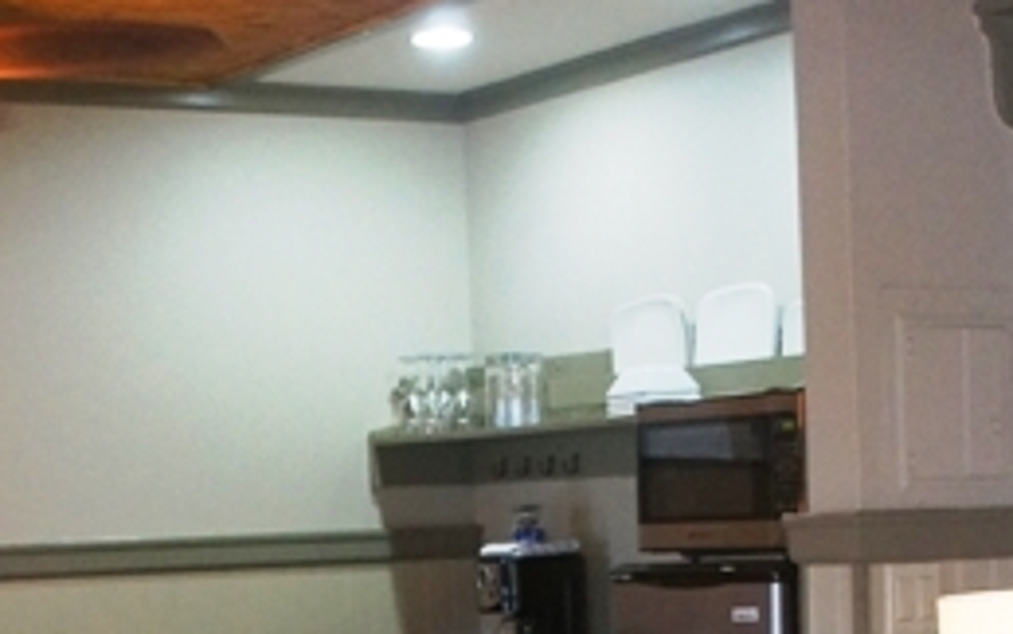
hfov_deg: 24.2
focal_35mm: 85
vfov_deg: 14.4
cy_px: 945
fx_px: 2347
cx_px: 321
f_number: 3.5
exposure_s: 1/125
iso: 1600
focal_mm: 18
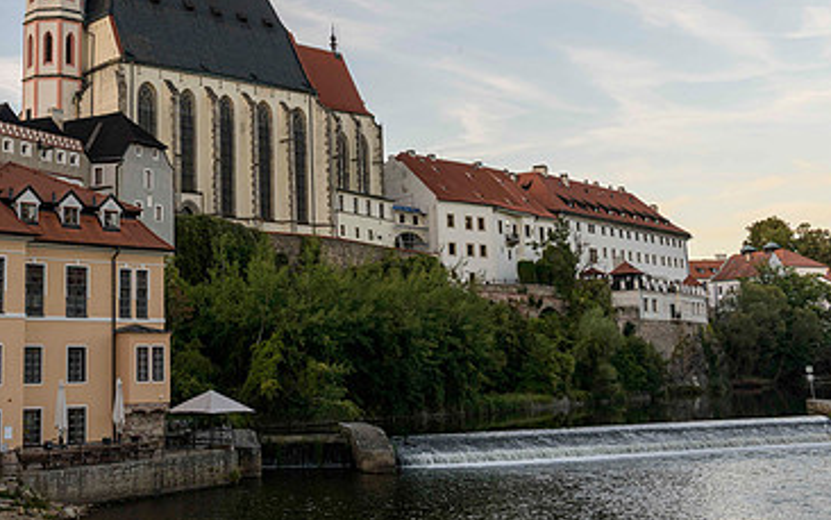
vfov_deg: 23.8
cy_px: 150
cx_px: 231
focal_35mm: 54
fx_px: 1223
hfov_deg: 36.8
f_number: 7.1
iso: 64
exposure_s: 1/80
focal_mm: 32
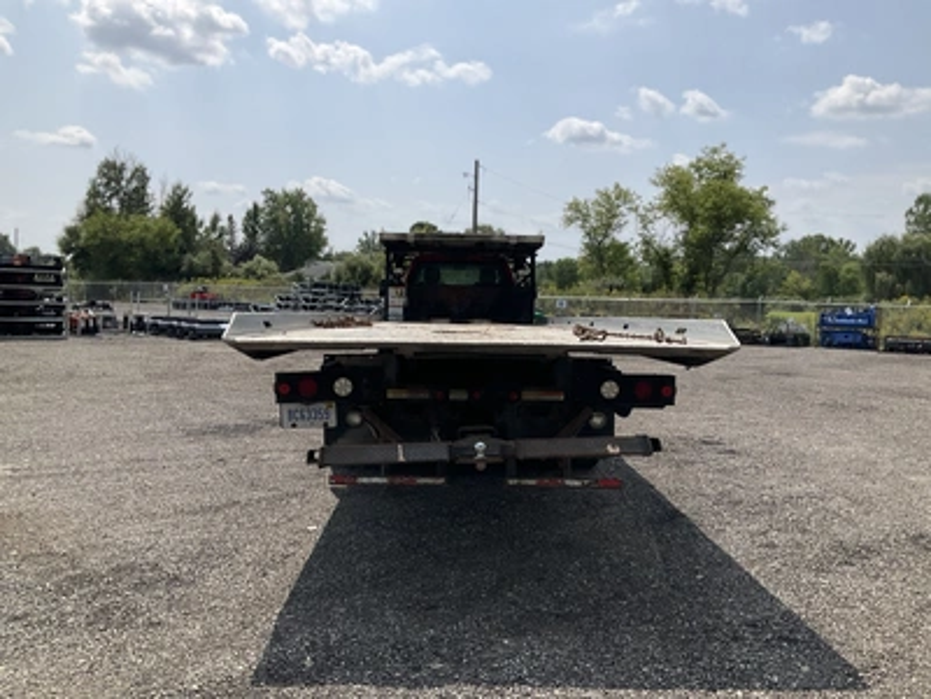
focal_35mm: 29
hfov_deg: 61.7
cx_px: 466
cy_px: 350
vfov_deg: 48.2
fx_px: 780
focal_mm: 3
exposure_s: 1/3125
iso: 25
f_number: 1.8
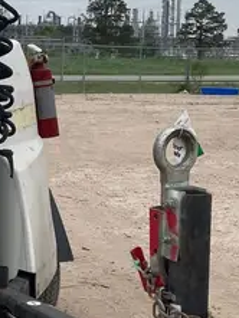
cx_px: -91
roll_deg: -1.8
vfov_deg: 21.0
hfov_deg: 15.0
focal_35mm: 93
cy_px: 97
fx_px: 855
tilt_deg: -1.7
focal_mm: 3.99
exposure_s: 1/952
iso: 32
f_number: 1.8
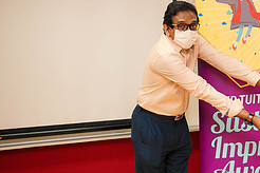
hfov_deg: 26.8
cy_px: 101
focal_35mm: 71
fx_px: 513
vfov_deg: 19.2
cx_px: 264
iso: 400
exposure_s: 1/125
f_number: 2.2
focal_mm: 14
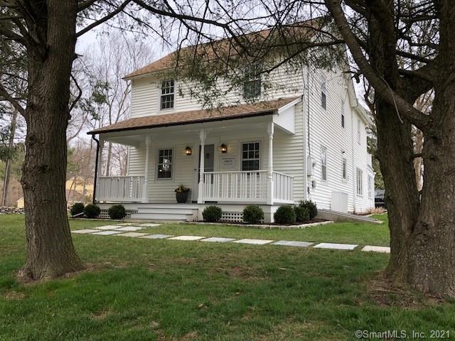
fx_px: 368
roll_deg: -2.6
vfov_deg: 49.7
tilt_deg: +6.5
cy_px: 170
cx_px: 228
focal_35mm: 28
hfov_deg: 63.4
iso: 20
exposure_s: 1/185
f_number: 1.8
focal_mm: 3.99
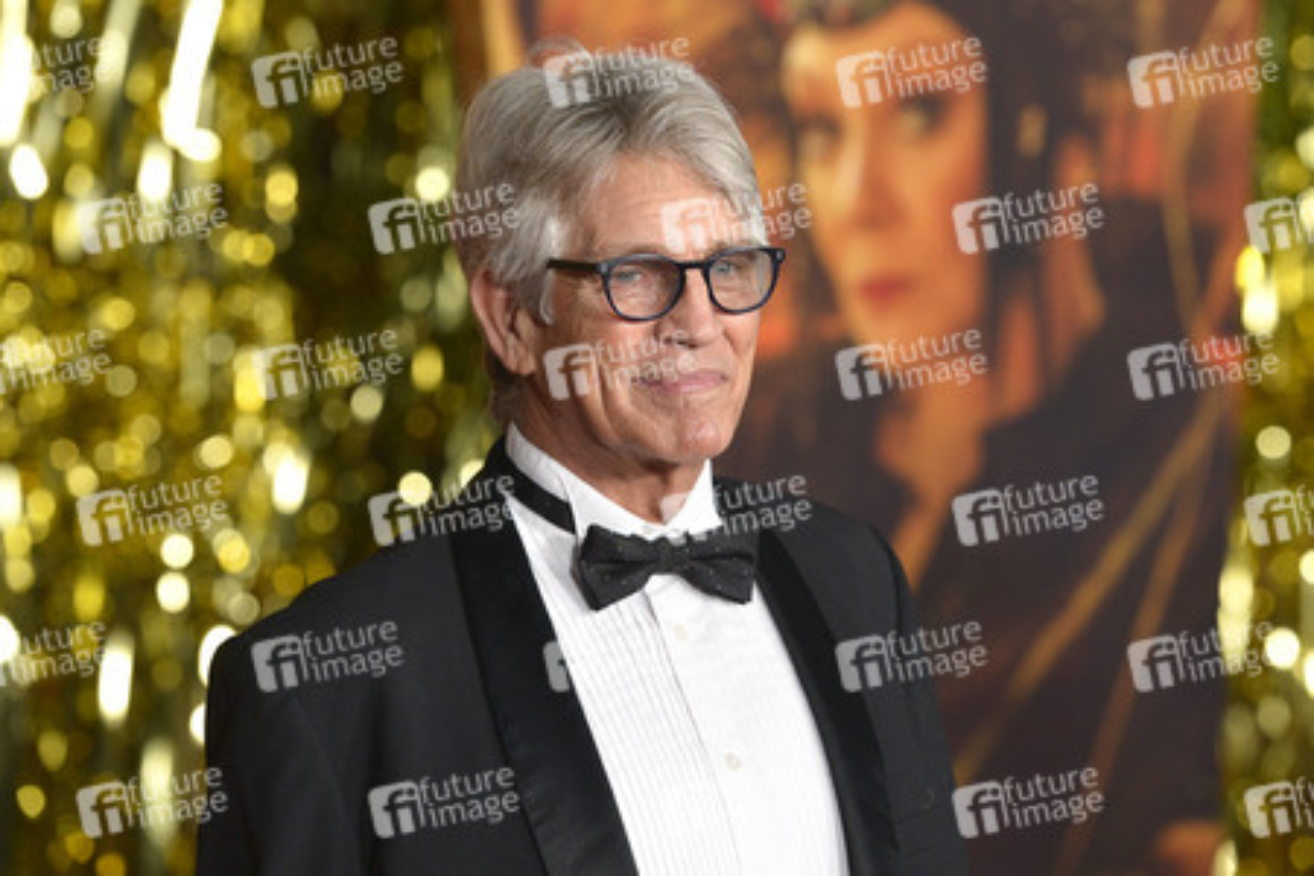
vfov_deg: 8.1
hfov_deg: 12.1
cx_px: 657
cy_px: 438
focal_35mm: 170
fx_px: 6205
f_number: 5
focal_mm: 170
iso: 2000
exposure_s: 1/320
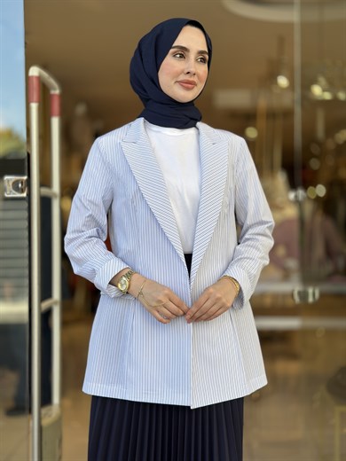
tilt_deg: -0.4
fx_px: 640
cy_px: 230
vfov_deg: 39.7
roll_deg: -0.7
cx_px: 173
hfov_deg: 30.3
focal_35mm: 48
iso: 80
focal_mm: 6.86
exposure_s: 1/612
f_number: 1.78
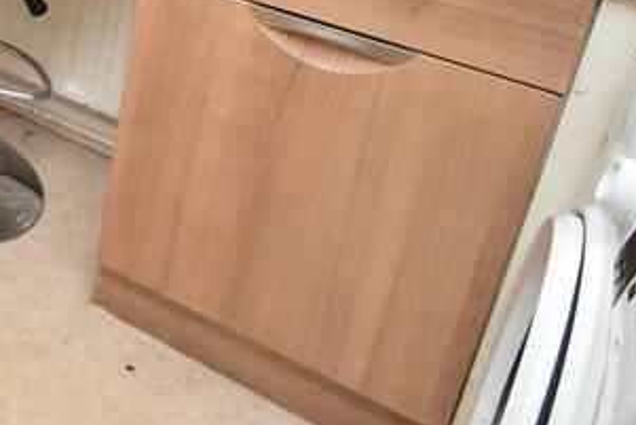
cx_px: -321
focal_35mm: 51
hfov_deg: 27.1
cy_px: -202
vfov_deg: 22.2
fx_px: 901
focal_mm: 10
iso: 800
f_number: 9
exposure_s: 1/100
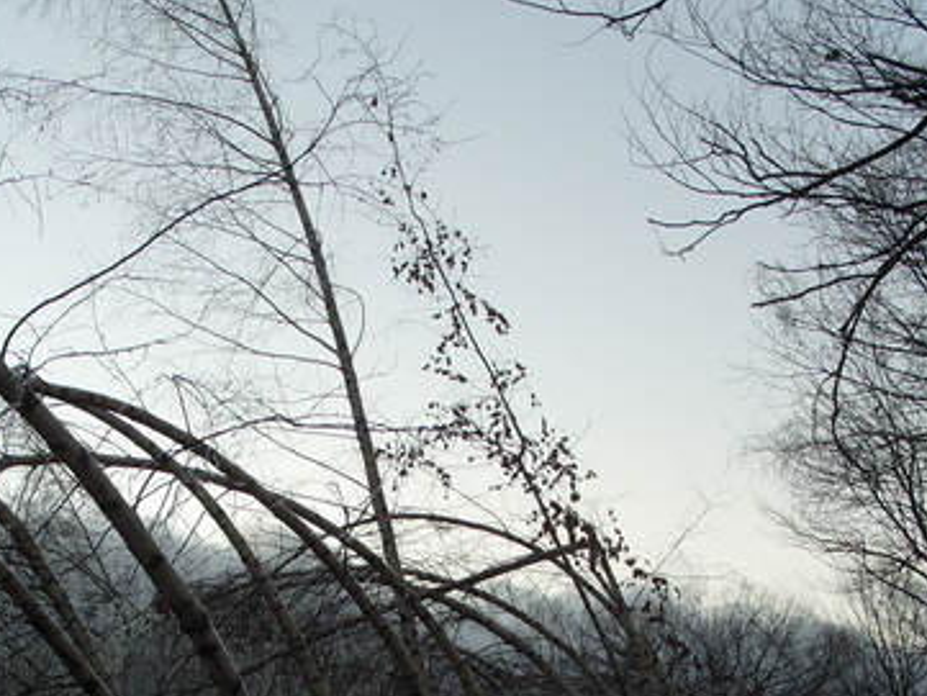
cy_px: 573
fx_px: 1661
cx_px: 336
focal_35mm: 62
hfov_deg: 31.0
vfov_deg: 23.3
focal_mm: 7.8
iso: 80
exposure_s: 1/125
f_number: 3.7
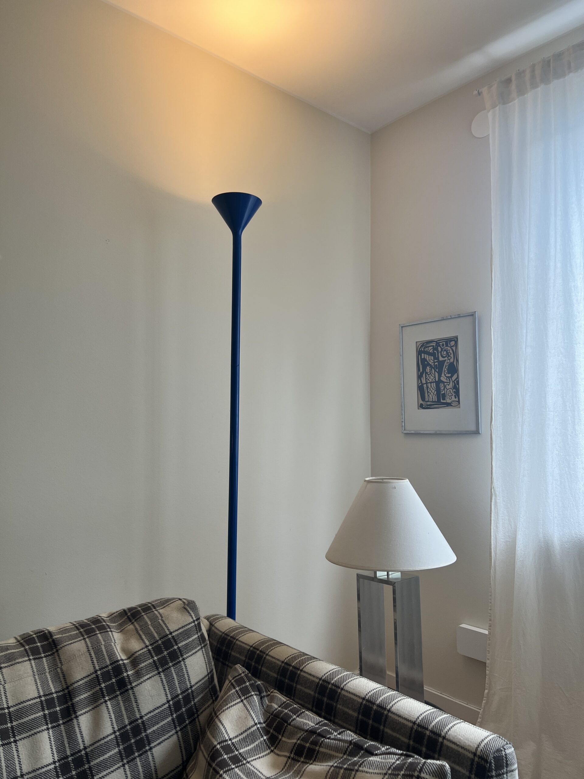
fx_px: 585
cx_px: 292
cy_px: 390
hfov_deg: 53.1
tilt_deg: +4.0
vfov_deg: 67.3
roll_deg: +0.3
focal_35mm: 26
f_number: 1.5
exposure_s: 1/100
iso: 64
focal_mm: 5.7
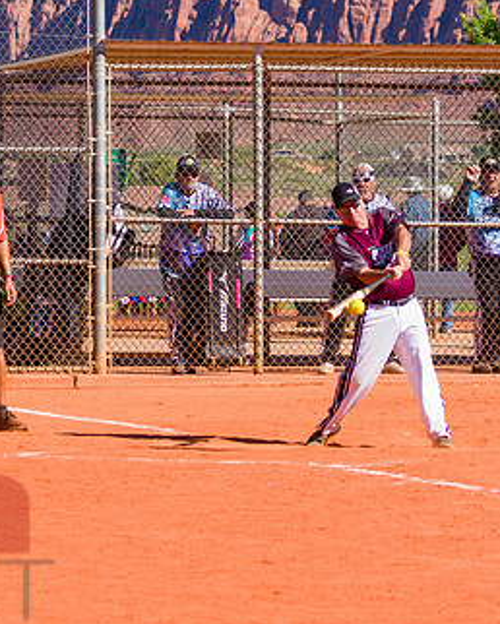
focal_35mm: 240
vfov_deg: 8.0
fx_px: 4435
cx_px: 166
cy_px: 215
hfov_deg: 6.5
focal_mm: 102
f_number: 6.3
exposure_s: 1/1600
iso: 400
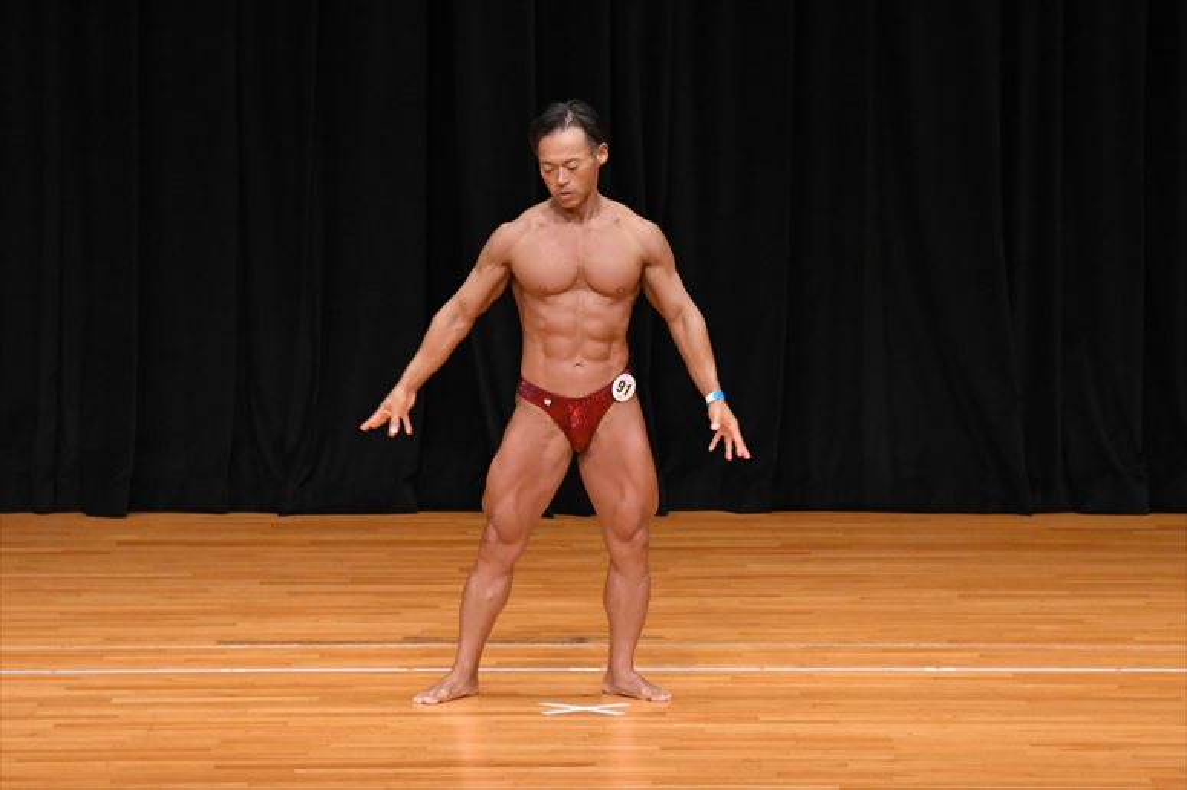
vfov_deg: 5.4
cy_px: 395
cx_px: 594
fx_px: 8404
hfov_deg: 8.1
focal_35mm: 255
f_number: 5.6
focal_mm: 170
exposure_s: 1/400
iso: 3200
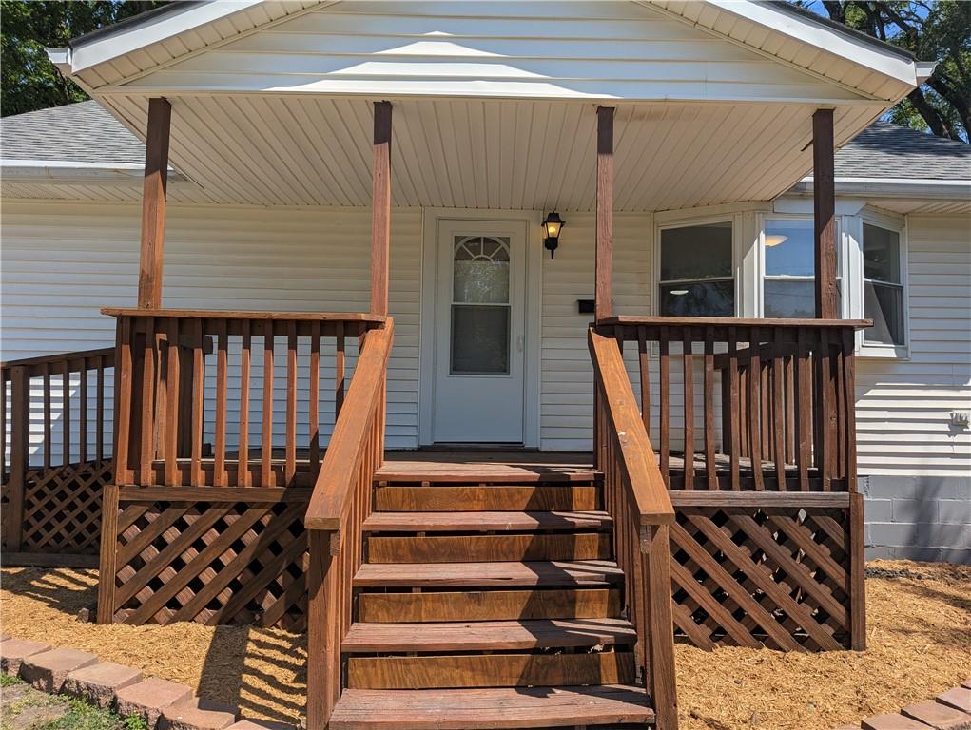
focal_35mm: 24
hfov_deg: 71.5
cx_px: 486
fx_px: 674
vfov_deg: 56.9
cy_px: 365
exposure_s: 1/2217
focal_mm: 6.81
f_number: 1.85
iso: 41
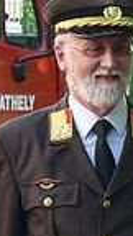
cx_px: 153
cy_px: 166
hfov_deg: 2.9
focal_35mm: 422
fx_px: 2646
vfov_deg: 5.1
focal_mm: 16.5
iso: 100
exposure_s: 1/100
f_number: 3.2
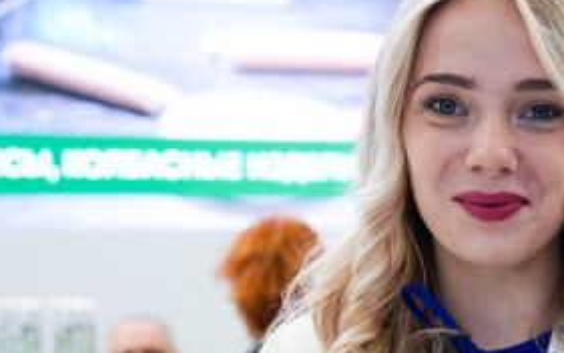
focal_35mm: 124
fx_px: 1907
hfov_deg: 16.3
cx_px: 625
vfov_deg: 10.5
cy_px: 327
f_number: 4
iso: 1000
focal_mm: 49
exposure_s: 1/250
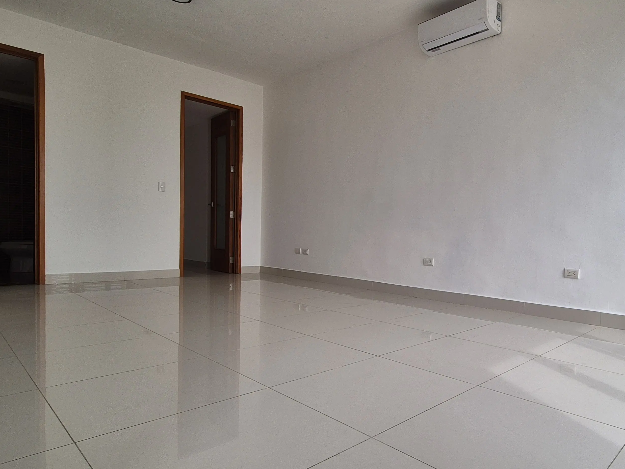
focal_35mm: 21
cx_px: 426
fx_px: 379
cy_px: 253
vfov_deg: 63.4
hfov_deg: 76.0
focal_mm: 2.2
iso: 50
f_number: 2.2
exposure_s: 1/326
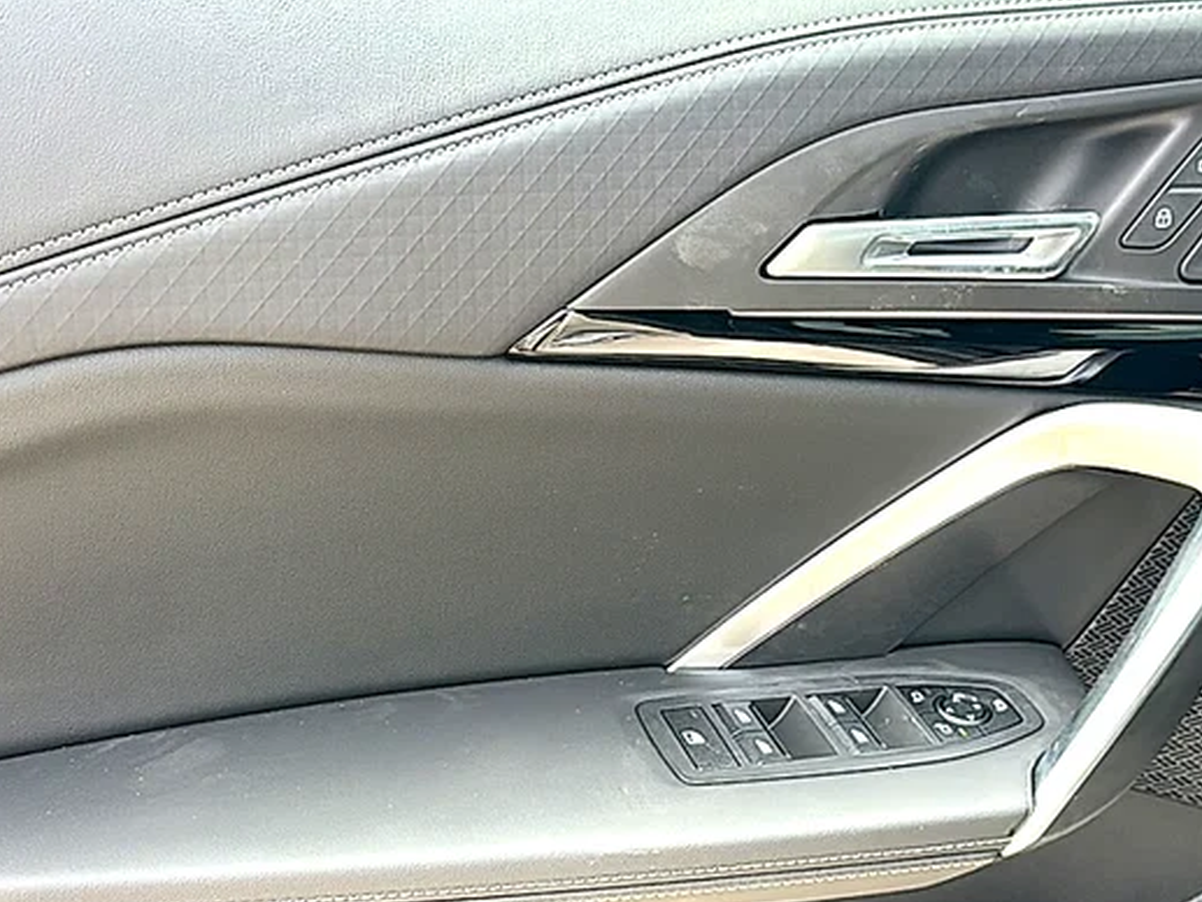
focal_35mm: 46
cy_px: 580
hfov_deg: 41.2
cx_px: 653
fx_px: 1598
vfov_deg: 31.3
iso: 125
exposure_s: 1/509
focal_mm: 6.86
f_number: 1.78
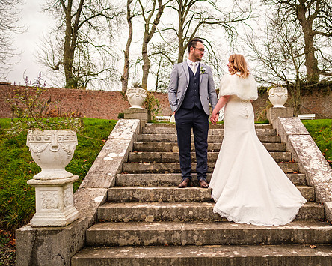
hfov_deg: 53.3
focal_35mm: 33
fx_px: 324
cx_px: 219
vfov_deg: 44.5
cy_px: 143
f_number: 2.2
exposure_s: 1/200
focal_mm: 16
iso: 400
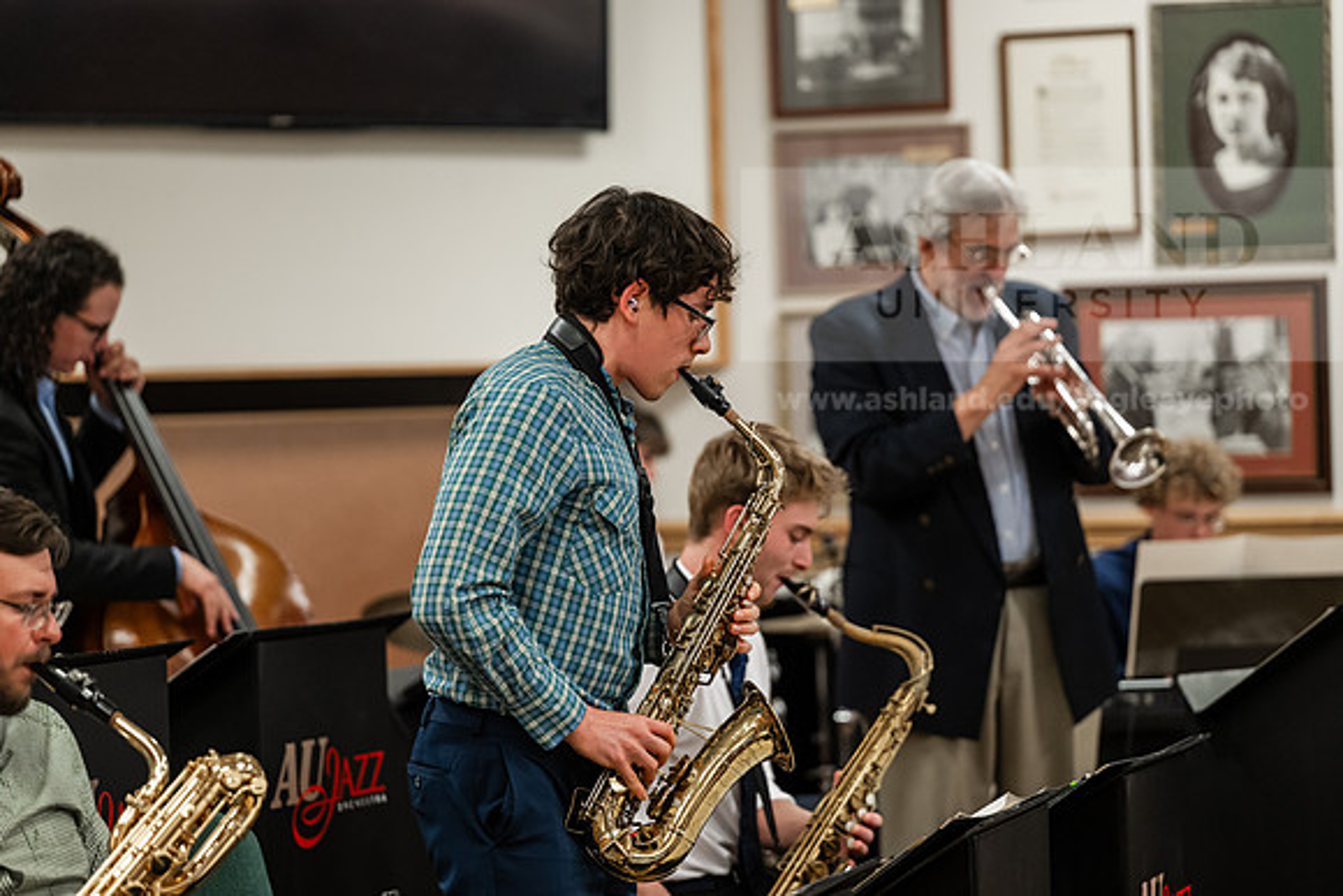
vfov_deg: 12.5
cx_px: 672
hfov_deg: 18.6
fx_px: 4104
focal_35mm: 110
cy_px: 448
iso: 1600
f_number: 2.8
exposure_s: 1/200
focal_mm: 110
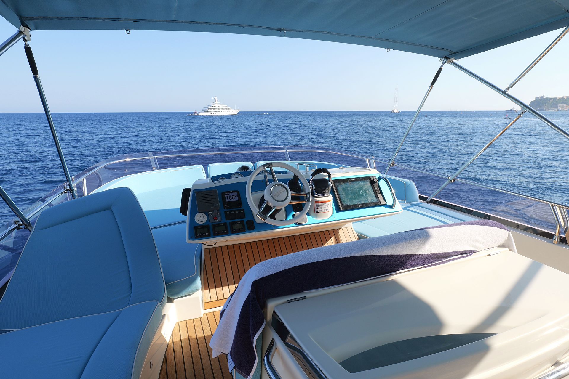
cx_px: 284
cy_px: 190
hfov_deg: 84.0
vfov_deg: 61.9
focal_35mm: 20
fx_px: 316
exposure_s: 1/160
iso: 320
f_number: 14
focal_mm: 20
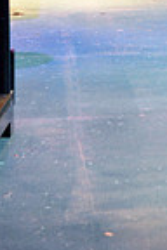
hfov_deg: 5.2
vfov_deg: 7.6
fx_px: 1844
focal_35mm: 265
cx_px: 204
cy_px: -134
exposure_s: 1/125
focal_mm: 85
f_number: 8
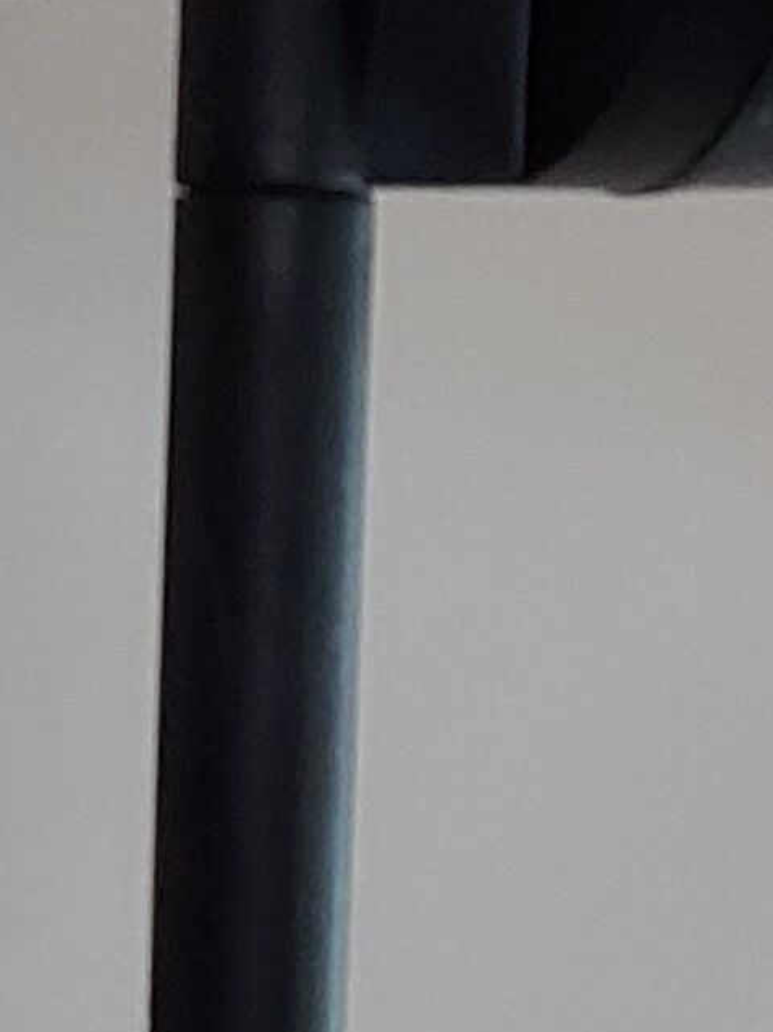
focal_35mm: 174
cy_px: 1069
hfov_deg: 8.3
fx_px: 5184
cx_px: -445
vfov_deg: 11.2
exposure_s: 1/60
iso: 400
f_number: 1.8
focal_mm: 5.23
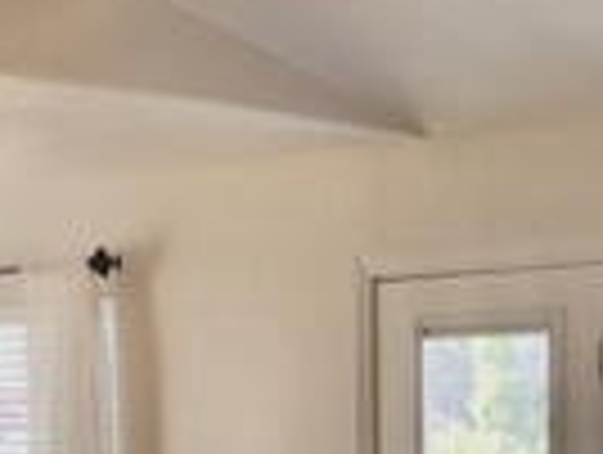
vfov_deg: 9.7
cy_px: 1047
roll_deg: -0.5
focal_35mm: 138
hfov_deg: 14.2
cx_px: 495
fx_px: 2408
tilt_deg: -12.6
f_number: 2.2
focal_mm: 4.15
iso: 25
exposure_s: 1/62
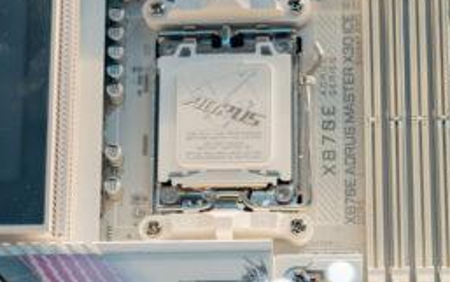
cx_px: 207
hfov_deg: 14.7
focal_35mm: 142
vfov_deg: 9.2
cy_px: 306
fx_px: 1743
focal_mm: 35
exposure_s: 1/160
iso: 800
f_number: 4
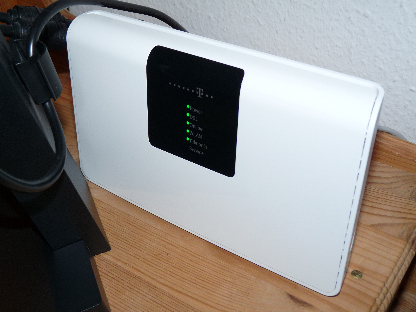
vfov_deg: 31.5
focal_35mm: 46
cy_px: 156
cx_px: 208
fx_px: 553
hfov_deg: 41.2
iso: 100
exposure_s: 1/30
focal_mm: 8.2
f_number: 3.2
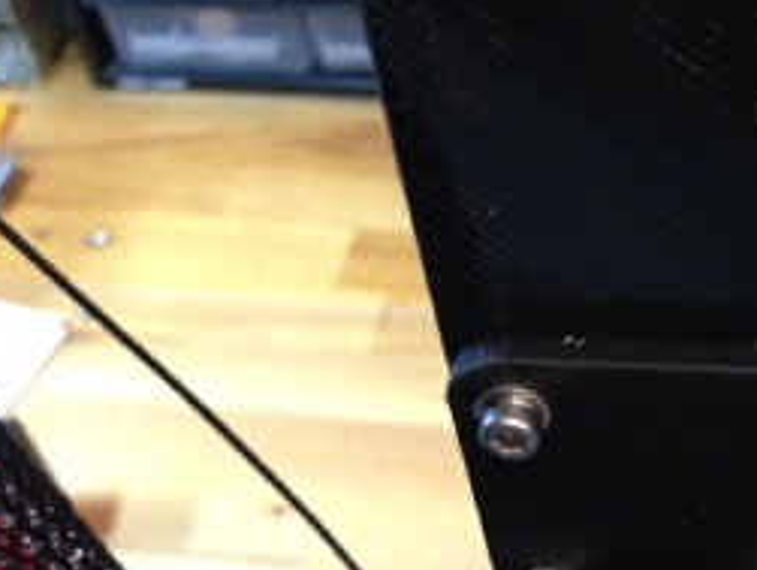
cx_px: 762
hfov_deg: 26.2
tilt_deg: -56.6
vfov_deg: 20.3
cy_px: 597
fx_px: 1533
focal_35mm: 70
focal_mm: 4.12
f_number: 2.4
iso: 250
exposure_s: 1/20
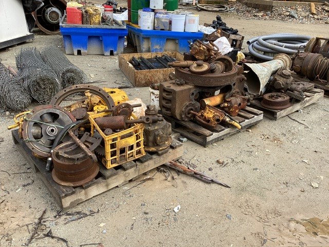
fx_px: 295
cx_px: 164
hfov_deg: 58.4
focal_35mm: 31
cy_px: 124
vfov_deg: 45.4
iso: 25
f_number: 2.4
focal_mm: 3.3
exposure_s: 1/163
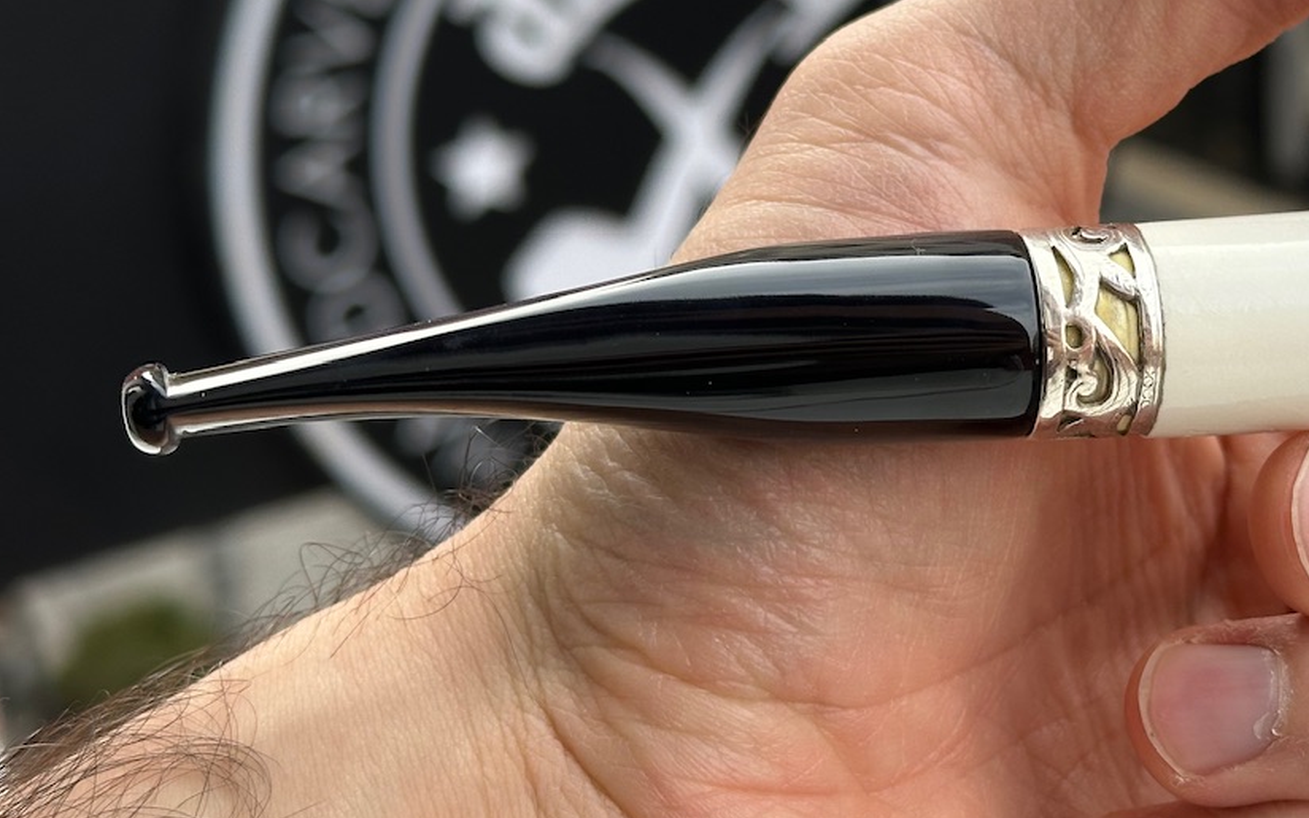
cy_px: 227
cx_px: 991
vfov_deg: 16.5
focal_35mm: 79
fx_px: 2818
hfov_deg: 25.8
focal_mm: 6.86
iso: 64
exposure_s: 1/543
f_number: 1.78
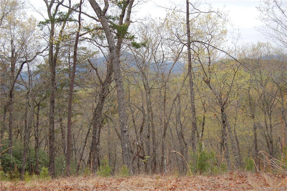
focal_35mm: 51
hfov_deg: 38.9
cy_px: 96
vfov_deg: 26.4
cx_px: 144
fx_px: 406
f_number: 5.6
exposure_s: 1/125
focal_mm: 34
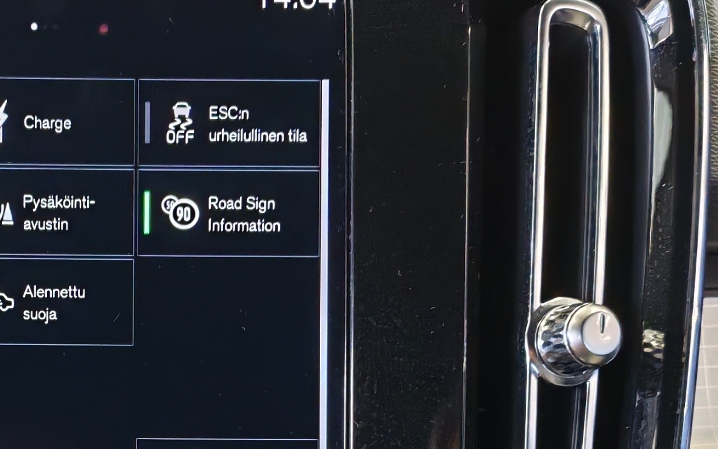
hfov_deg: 23.1
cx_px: 43
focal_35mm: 87
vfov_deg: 14.5
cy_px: 565
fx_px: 1702
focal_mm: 6.12
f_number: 1.9
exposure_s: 1/50
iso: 1997
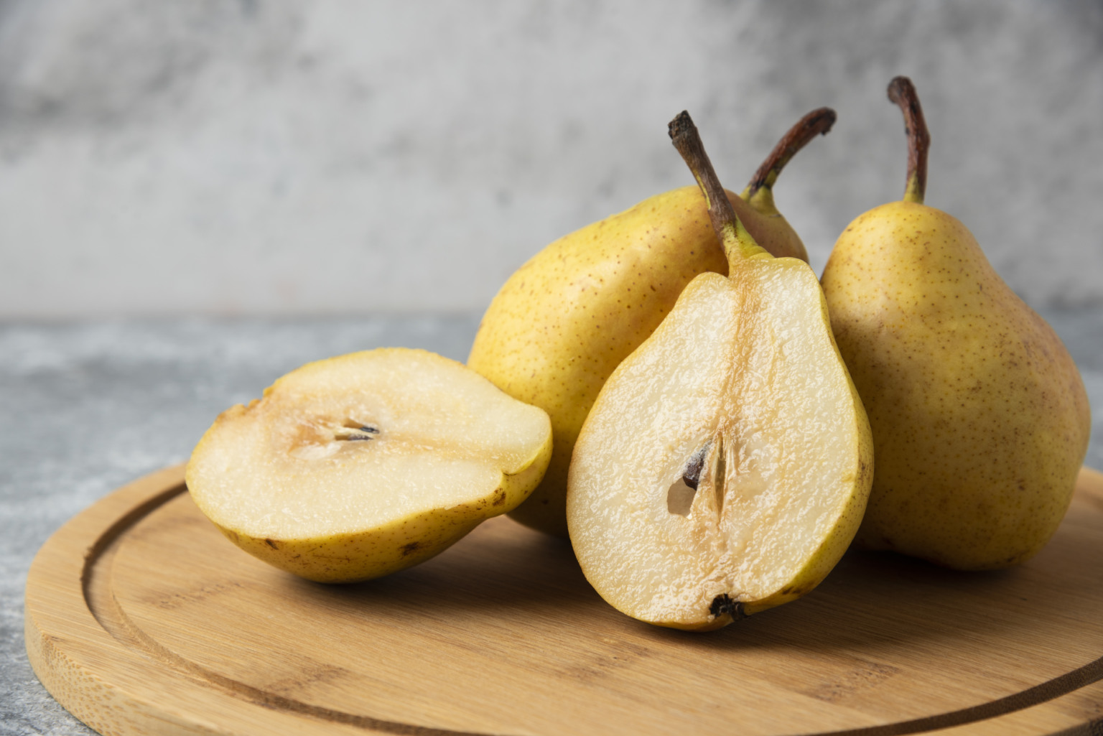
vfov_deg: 15.9
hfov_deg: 23.6
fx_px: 2636
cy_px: 368
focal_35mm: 86
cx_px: 552
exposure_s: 1/125
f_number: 8
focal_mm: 86
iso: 160
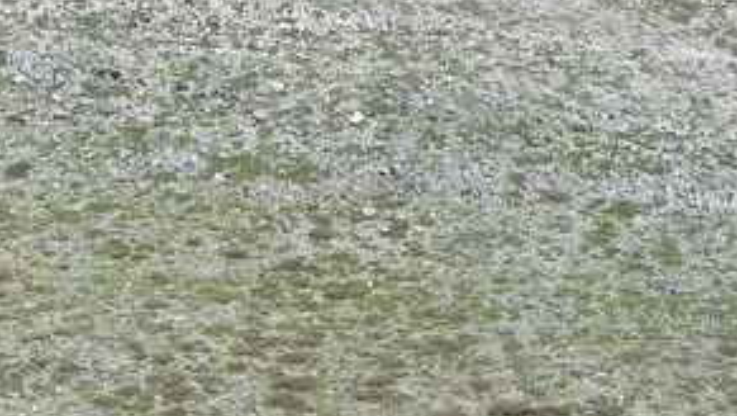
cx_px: 195
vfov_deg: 9.0
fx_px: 2620
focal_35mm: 134
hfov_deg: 15.9
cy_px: 335
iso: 50
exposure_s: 1/187
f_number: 5.6
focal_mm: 8.9
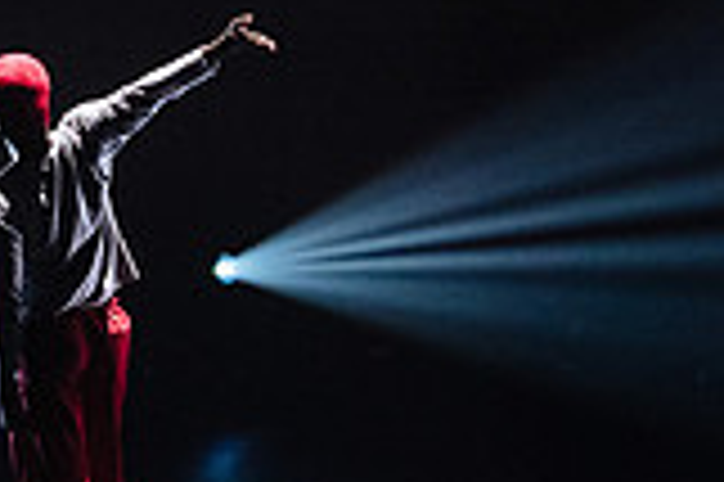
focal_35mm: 293
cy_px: 184
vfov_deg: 4.7
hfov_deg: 7.0
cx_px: 438
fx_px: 5886
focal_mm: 76
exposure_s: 1/250
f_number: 2.8
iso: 1600
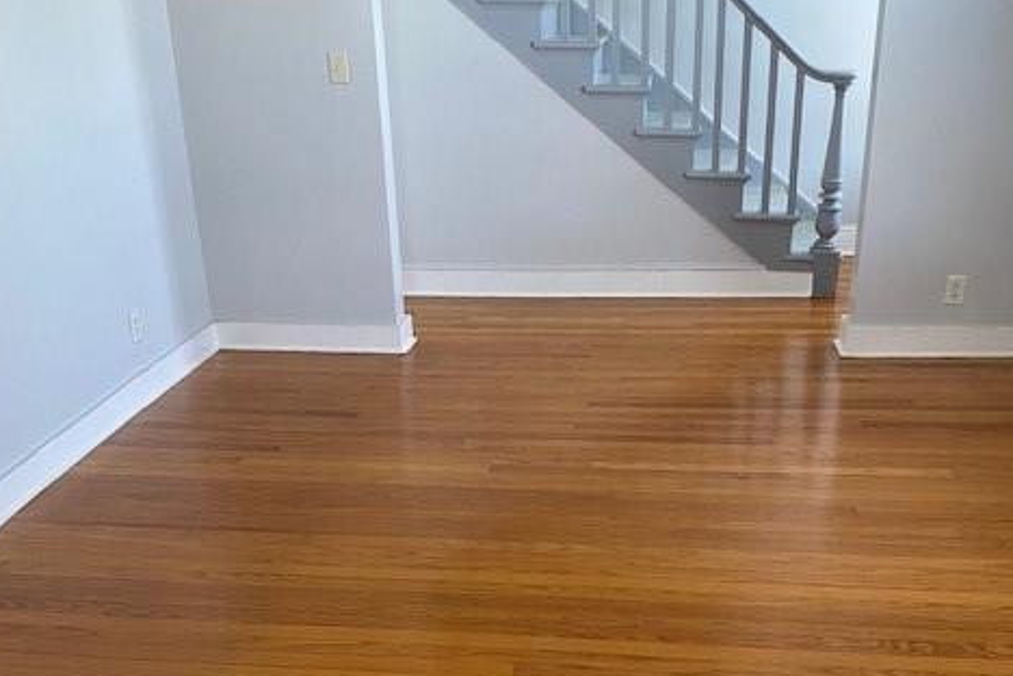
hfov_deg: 51.9
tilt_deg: -23.8
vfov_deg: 35.6
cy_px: 446
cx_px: 496
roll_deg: +2.2
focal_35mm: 37
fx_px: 1041
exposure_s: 1/60
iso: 125
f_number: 1.8
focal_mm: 4.25
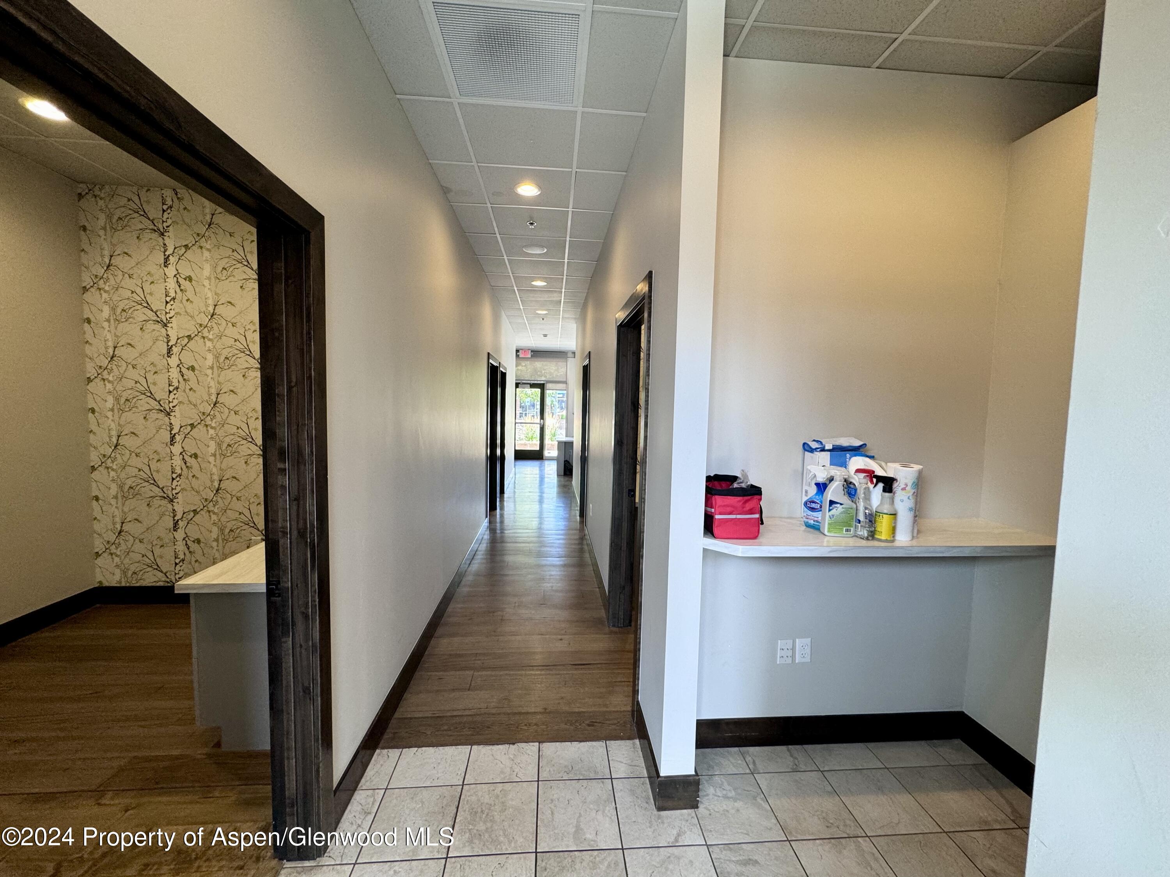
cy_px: 438
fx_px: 473
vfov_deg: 85.7
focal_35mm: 14
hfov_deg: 102.1
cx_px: 585
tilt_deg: -4.7
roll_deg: -1.8
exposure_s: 1/120
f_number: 2.2
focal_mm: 2.22
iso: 160
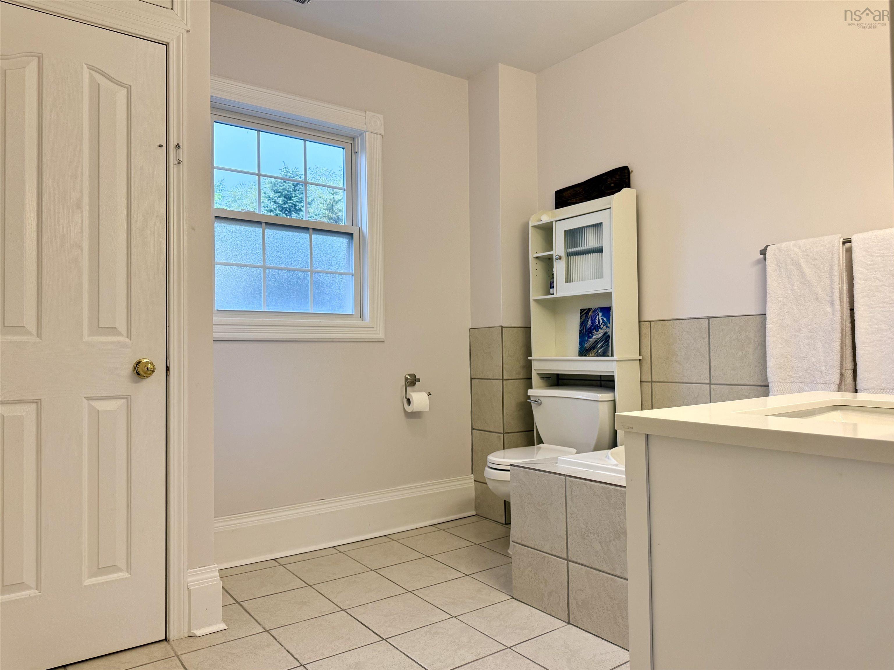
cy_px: 335
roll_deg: +0.9
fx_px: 620
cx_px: 447
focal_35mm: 24
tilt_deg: +1.7
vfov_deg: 56.8
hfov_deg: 71.6
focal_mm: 6.76
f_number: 1.78
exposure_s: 1/225
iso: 125
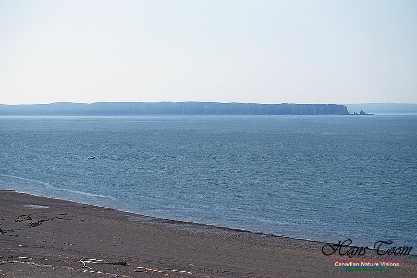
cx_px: 208
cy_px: 139
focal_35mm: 82
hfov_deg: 24.6
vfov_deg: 16.6
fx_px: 956
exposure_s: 1/4000
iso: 800
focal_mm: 55
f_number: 5.6
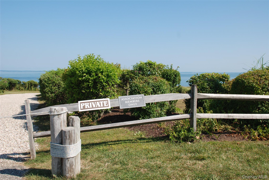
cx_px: 134
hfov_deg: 57.2
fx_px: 247
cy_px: 90
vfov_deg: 40.1
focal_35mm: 33
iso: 100
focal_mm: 22
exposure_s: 1/200
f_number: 7.1
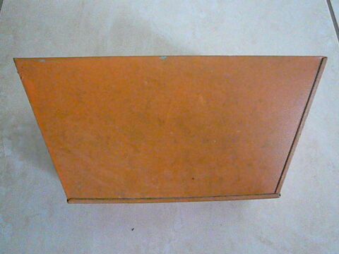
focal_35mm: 32
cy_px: 127
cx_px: 170
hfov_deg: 56.8
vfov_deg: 44.2
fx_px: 313
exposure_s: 1/200
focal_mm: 5.2
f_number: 2.9
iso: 3200
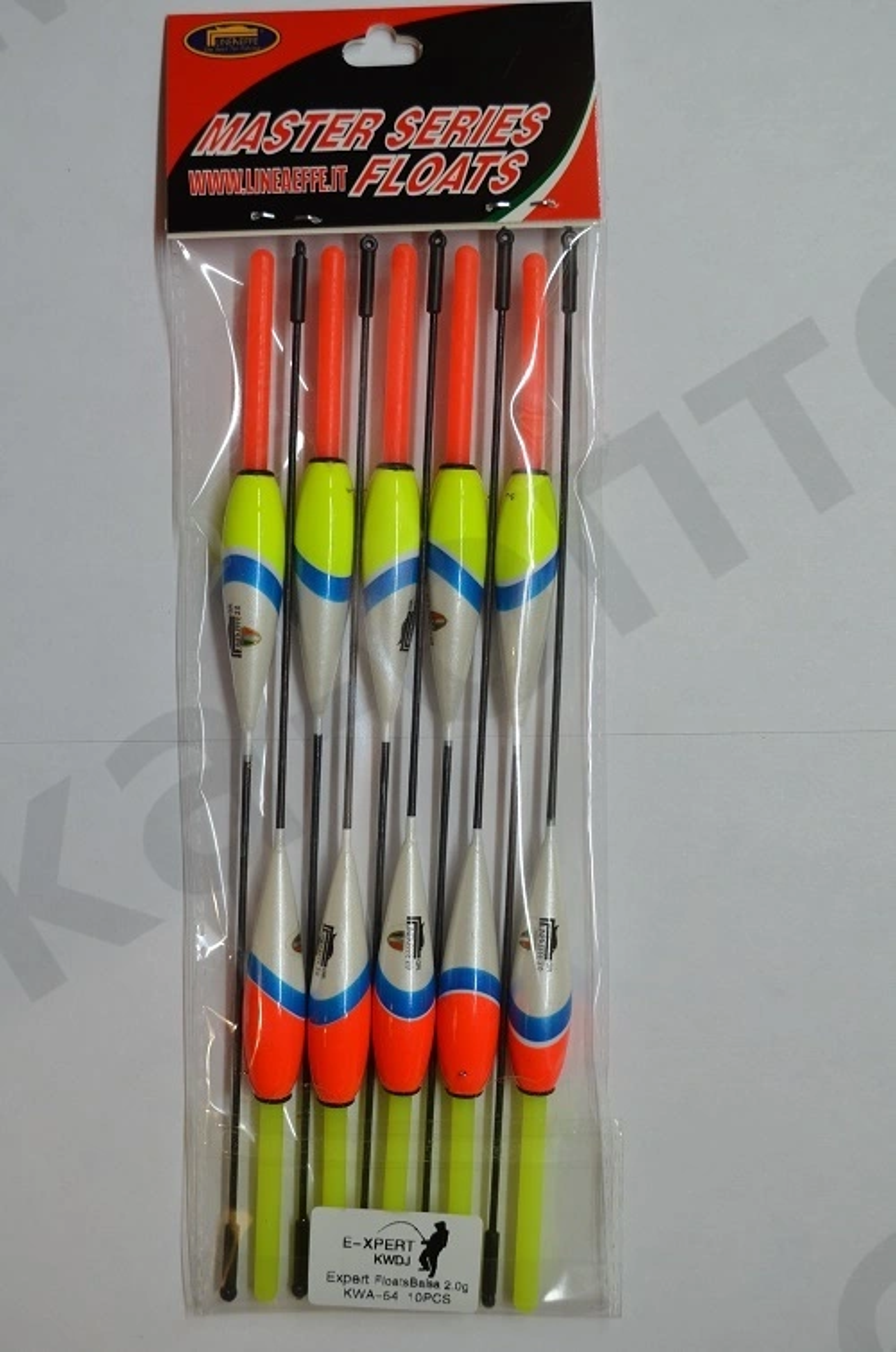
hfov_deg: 29.8
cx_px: 448
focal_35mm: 45
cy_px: 676
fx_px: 1686
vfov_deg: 43.7
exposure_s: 1/60
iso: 400
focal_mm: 30
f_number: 5.6
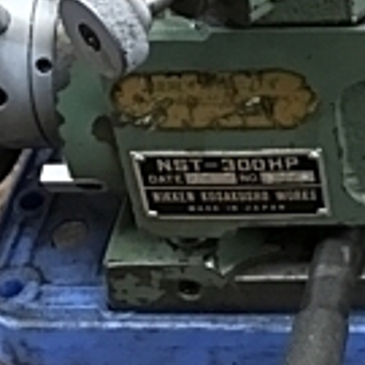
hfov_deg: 13.7
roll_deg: -2.3
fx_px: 1396
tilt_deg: -33.5
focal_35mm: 117
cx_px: 600
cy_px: -154
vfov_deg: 14.1
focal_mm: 3.99
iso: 50
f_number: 1.8
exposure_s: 1/15
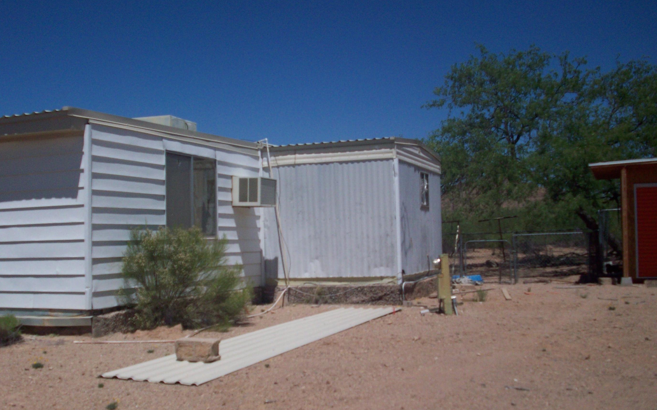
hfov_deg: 46.2
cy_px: 214
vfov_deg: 29.9
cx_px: 320
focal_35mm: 43
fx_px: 770
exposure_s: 1/1250
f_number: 5.6
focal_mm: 6.2
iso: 80
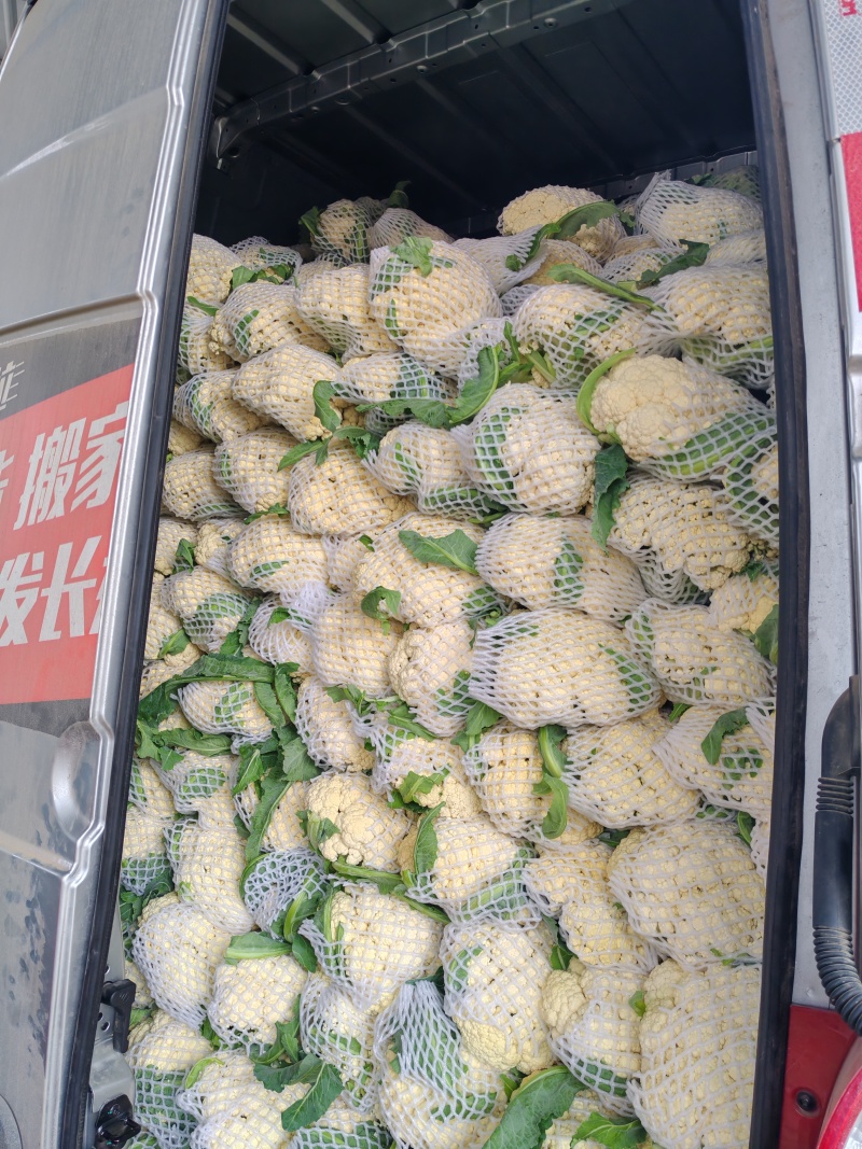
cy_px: 574
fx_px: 897
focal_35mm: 27
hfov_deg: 51.3
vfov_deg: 65.3
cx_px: 431
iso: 50
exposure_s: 1/120
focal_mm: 5.52
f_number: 1.95
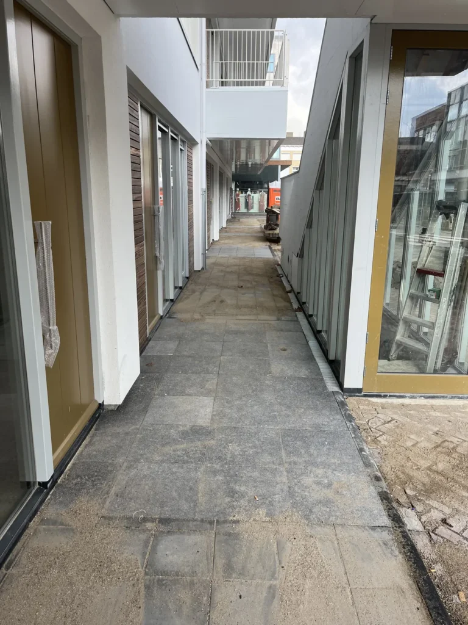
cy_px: 312
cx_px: 234
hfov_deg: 53.1
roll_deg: -1.6
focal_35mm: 26
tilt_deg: -14.9
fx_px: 469
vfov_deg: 67.3
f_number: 1.6
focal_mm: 5.1
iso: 50
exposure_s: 1/793
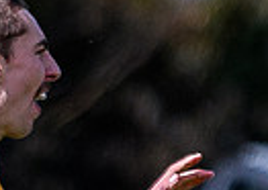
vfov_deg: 0.5
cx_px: 113
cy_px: 243
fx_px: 24215
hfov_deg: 0.6
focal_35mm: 3188
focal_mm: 165
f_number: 2.8
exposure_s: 1/3200
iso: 180
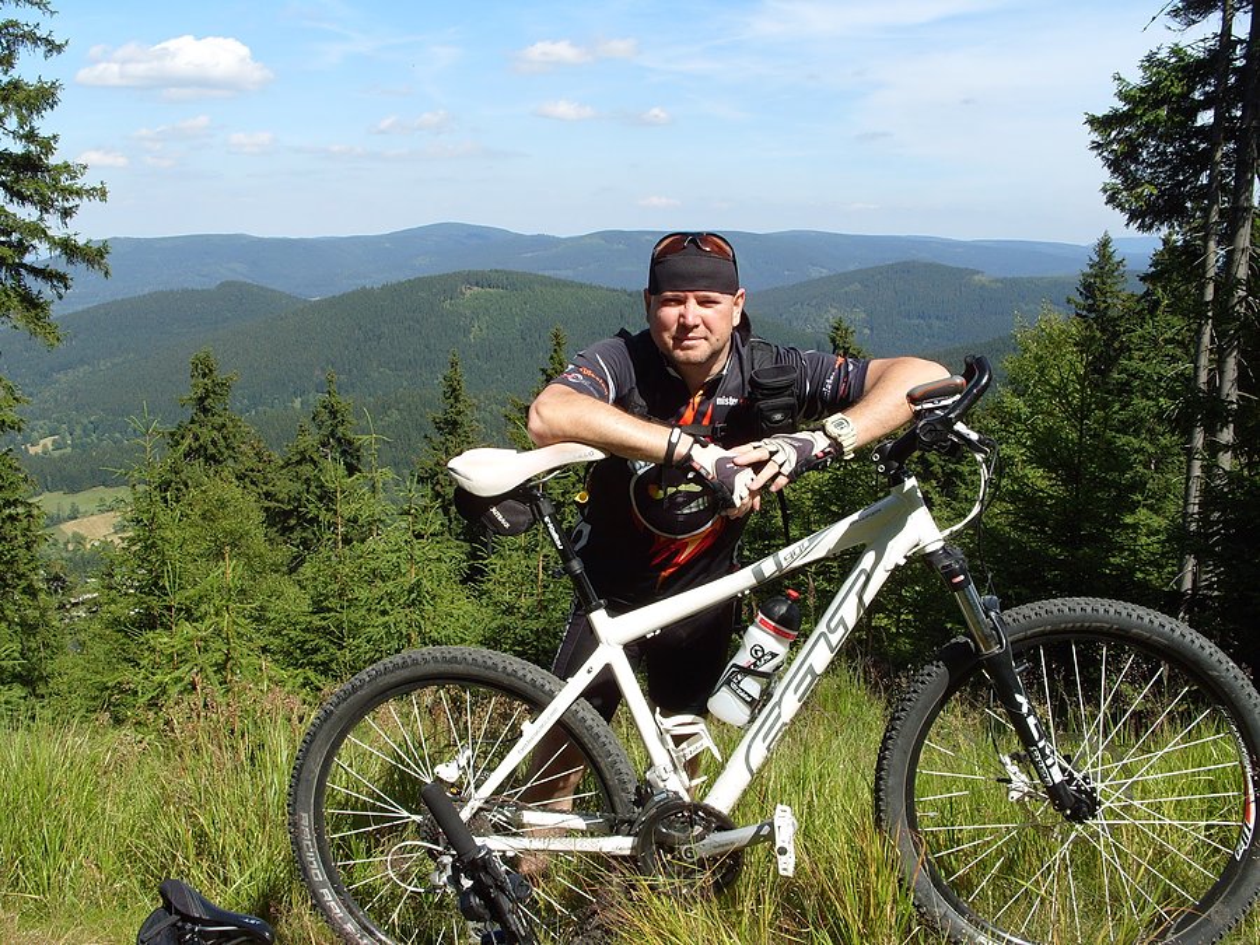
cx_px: 630
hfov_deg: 52.6
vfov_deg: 40.7
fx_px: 1274
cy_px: 472
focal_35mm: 35
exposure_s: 1/350
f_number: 6.3
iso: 80
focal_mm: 7.8
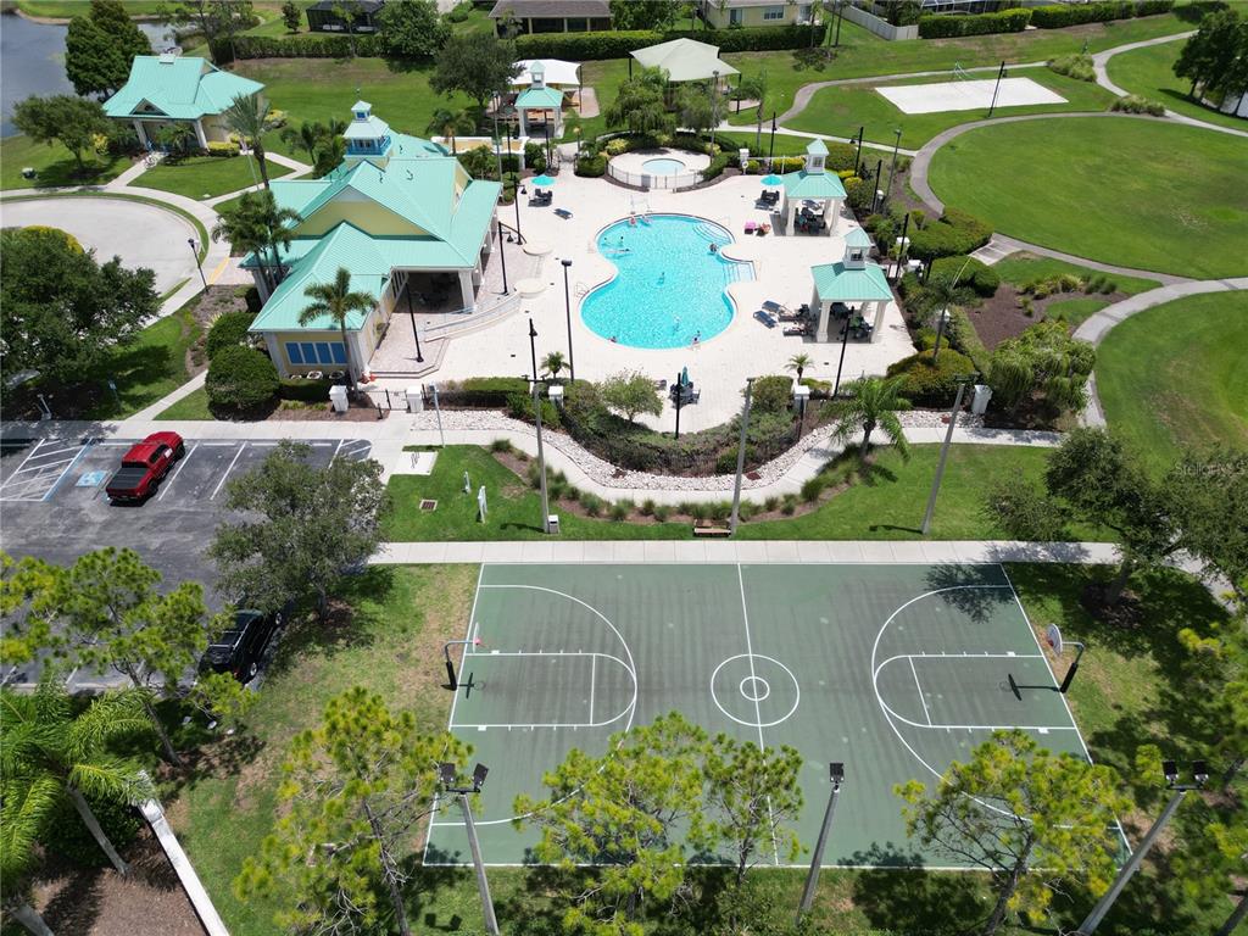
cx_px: 624
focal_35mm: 24
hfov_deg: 71.6
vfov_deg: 56.8
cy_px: 468
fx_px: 865
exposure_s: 1/5000
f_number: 1.7
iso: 200
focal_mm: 6.72
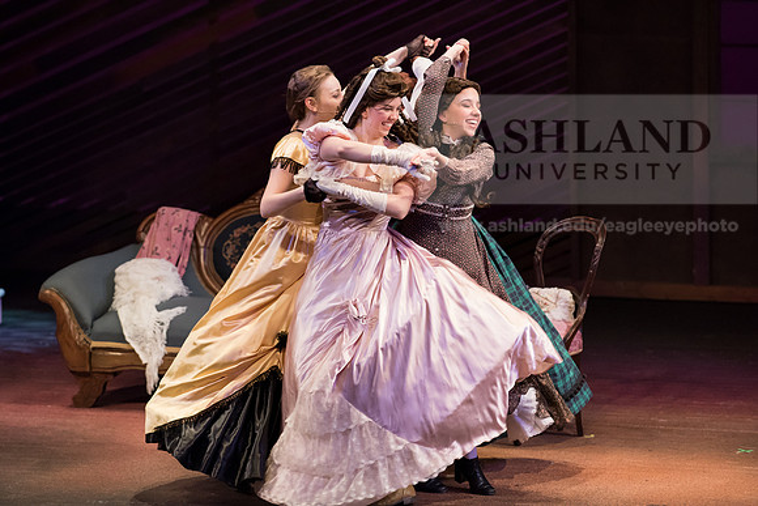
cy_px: 253
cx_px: 379
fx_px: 6318
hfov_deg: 6.9
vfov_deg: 4.6
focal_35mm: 300
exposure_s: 1/400
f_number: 4
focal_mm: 300
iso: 3200
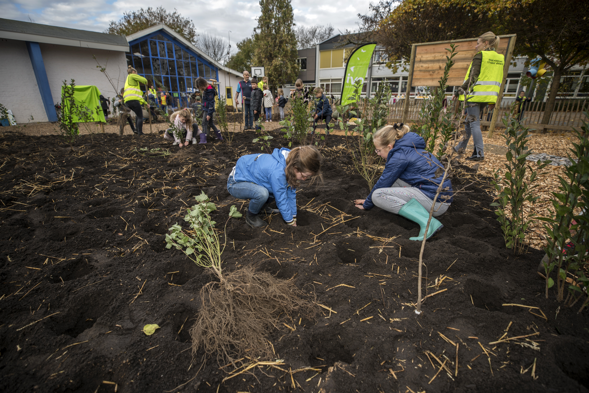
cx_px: 294
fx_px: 262
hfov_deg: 96.7
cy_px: 196
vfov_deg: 73.7
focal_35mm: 16
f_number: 4
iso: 200
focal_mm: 16
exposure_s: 1/250
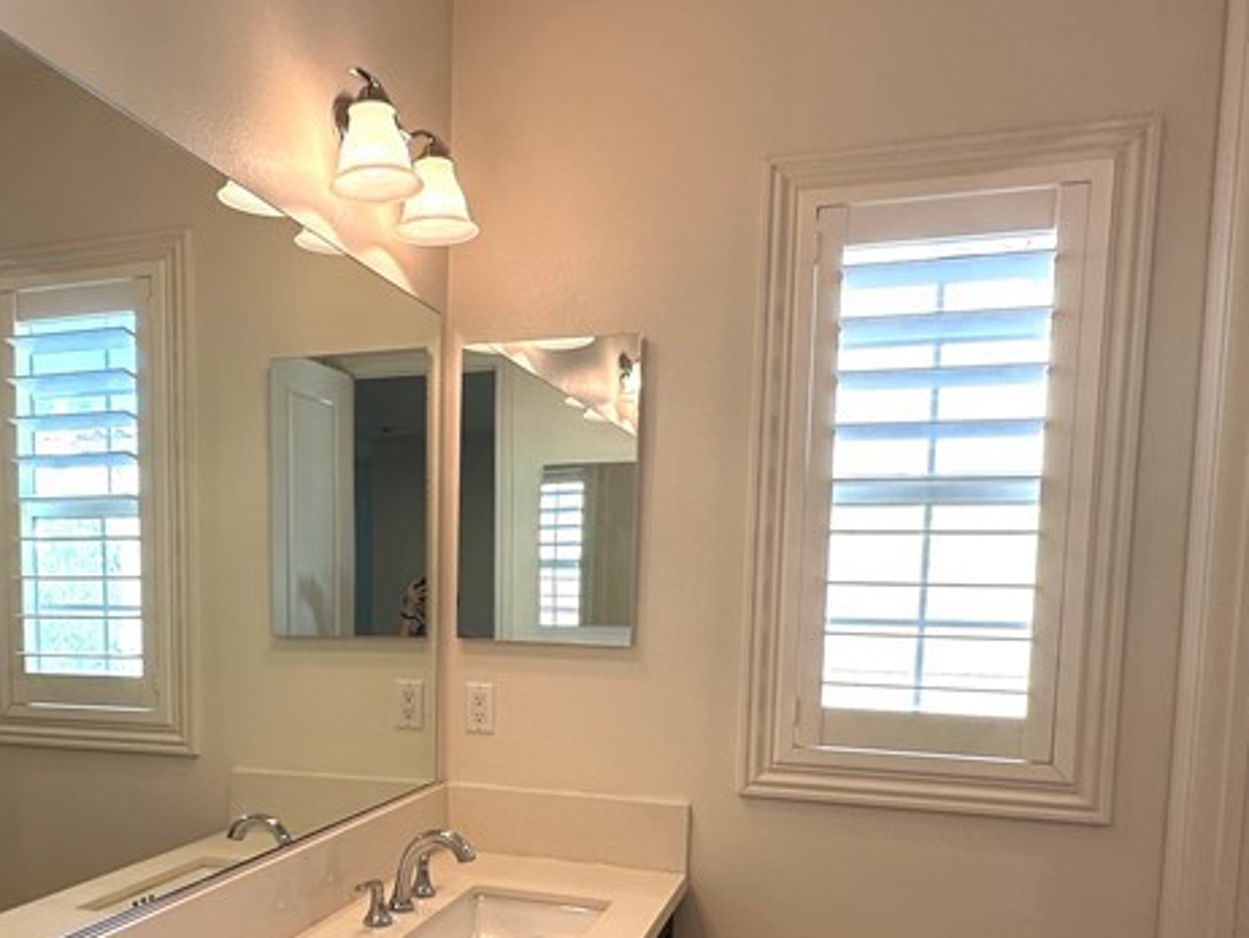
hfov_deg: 57.6
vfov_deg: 44.1
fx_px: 1119
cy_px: 692
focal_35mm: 31
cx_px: 465
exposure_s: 1/120
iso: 80
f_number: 2.2
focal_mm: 2.22
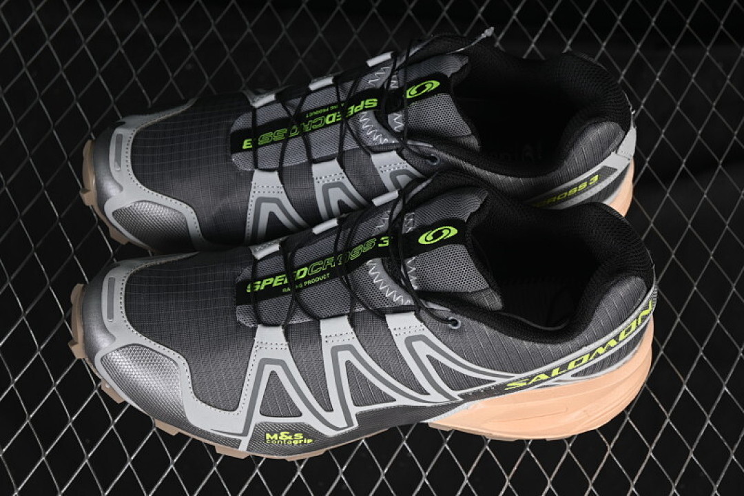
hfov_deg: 27.0
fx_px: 1550
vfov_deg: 18.2
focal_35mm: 75
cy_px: 248
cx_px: 372
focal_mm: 50
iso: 160
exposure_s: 1/60
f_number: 6.3
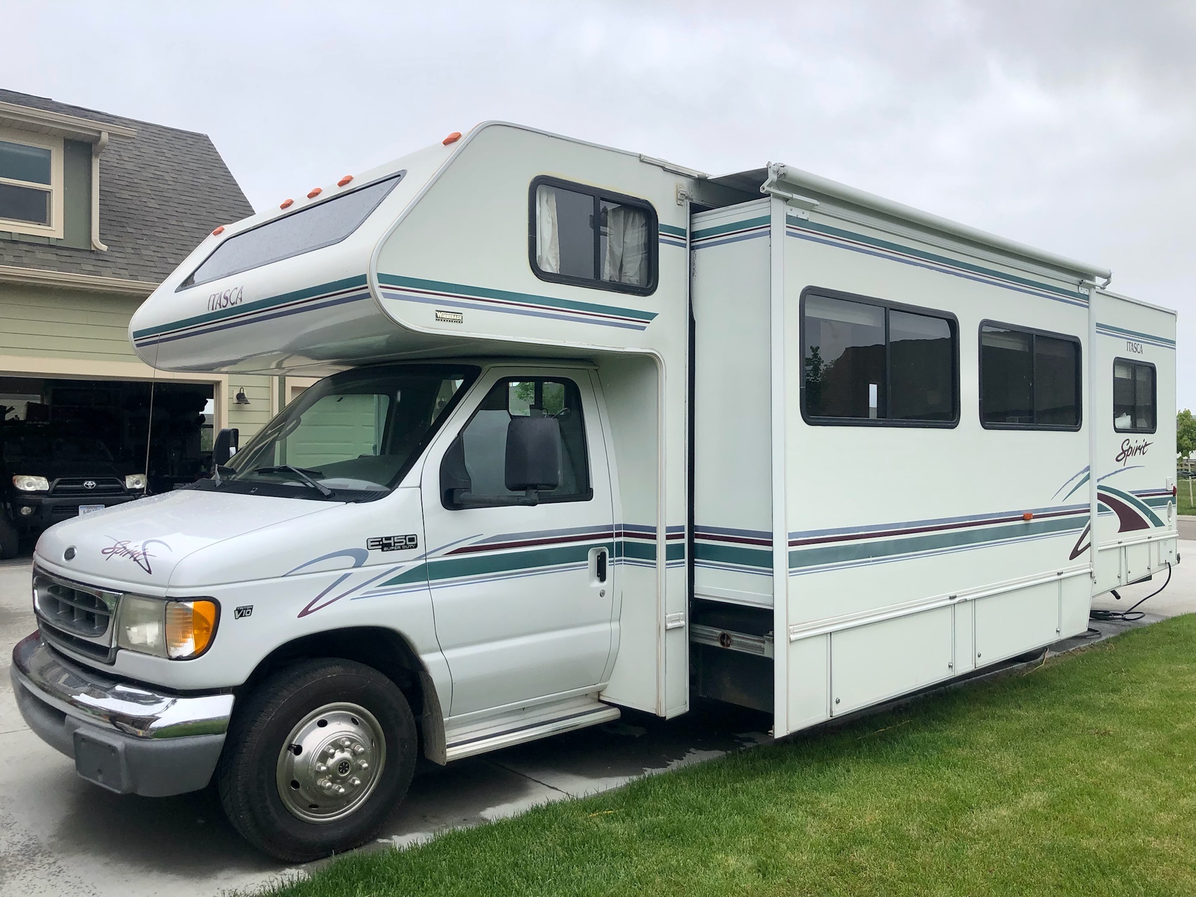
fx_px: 967
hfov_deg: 63.4
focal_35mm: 28
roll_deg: -0.1
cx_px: 598
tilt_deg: -0.5
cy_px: 448
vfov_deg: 49.7
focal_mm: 3.99
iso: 20
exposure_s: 1/1171
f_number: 1.8
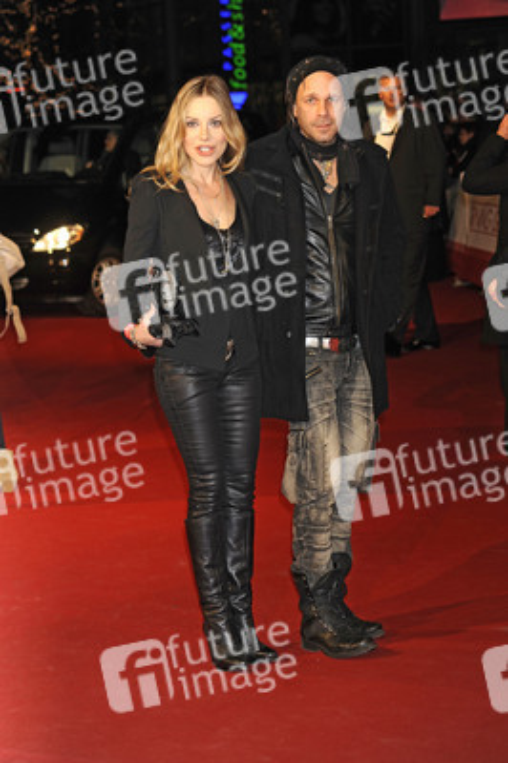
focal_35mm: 85
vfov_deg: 23.9
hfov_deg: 16.0
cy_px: 382
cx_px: 254
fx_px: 1802
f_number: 5.6
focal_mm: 85
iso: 640
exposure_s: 1/160
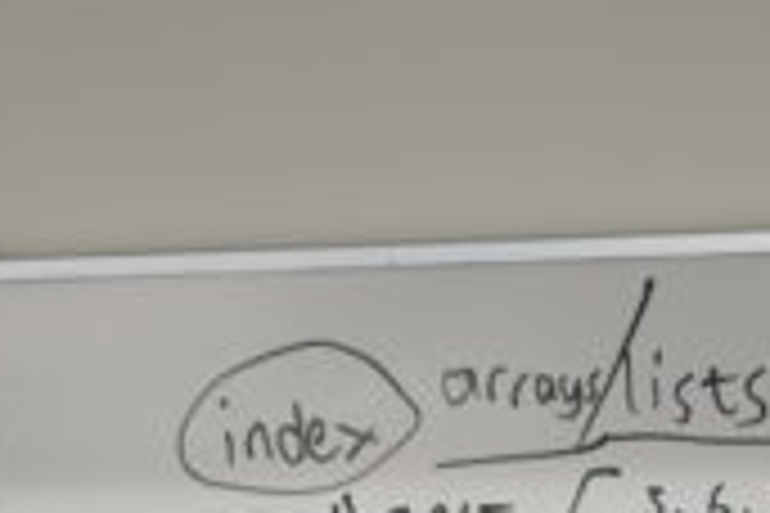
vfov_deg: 4.1
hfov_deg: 6.3
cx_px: 653
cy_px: 1118
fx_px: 7036
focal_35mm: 329
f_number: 2
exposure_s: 1/60
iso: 100
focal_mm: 55
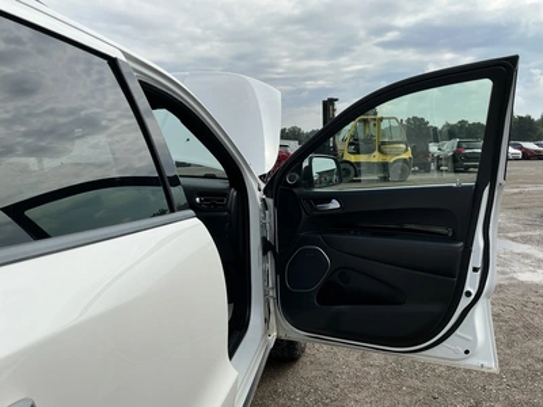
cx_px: 272
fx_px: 439
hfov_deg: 63.4
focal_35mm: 28
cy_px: 204
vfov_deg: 49.7
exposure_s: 1/1730
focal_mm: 3
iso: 25
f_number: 1.8
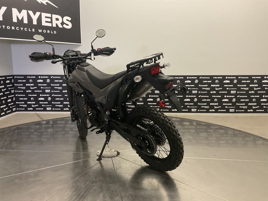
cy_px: 100
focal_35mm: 29
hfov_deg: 61.7
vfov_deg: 48.2
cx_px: 134
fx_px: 225
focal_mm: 3
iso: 200
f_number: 1.8
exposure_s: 1/60
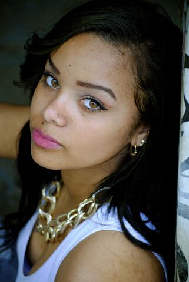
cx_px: 94
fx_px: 884
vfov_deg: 18.2
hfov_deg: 12.2
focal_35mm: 112
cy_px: 141
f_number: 4.2
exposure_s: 1/125
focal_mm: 75
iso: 640
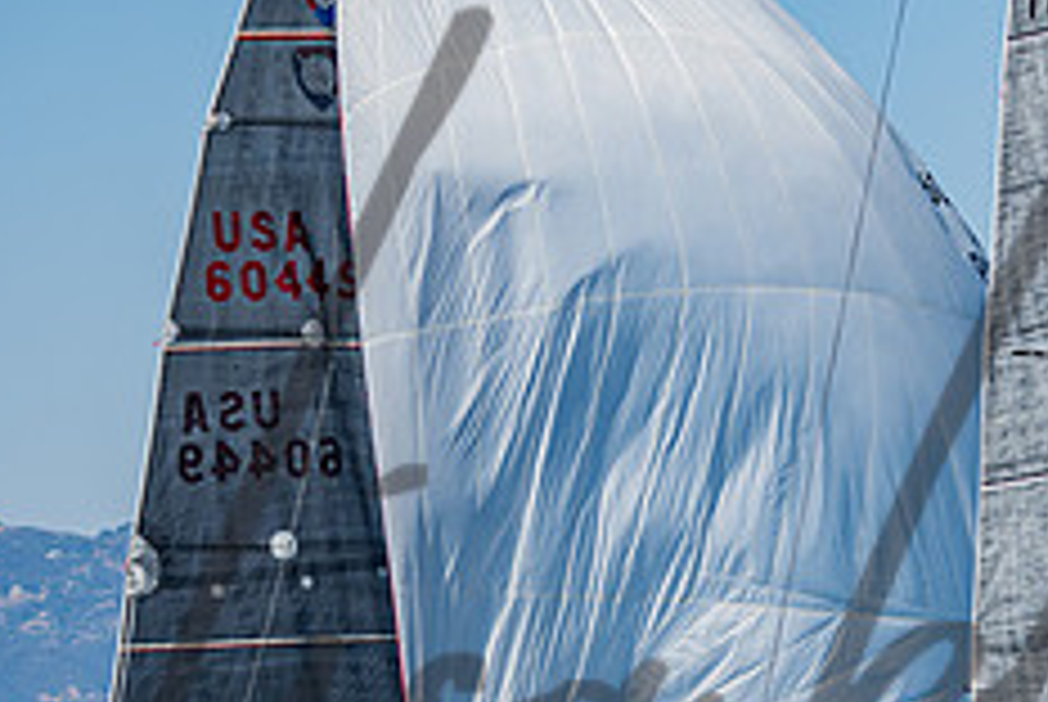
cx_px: 1228
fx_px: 11834
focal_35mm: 406
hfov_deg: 5.1
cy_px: 778
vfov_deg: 3.4
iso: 100
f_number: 5
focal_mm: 140
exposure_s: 1/1250
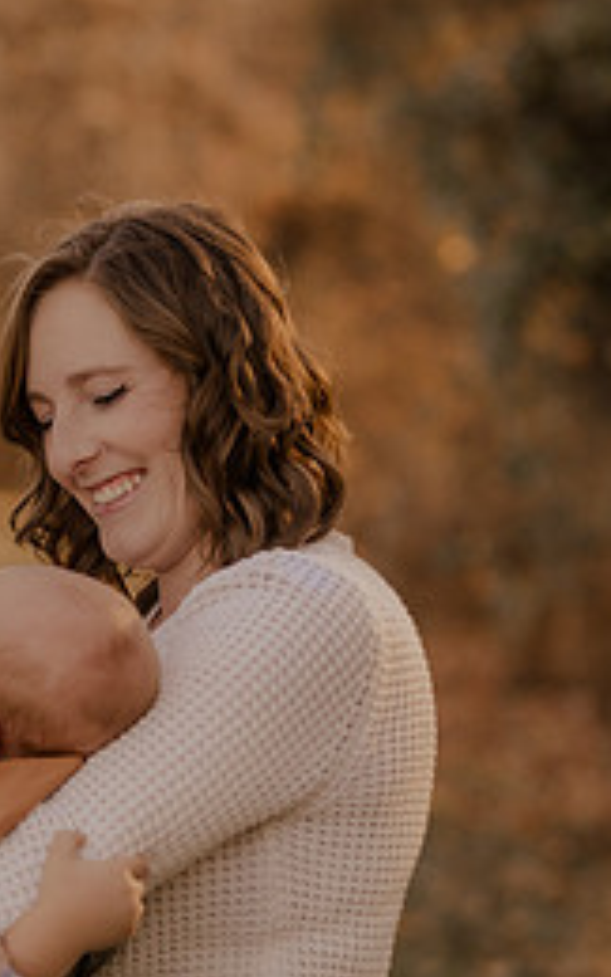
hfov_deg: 6.7
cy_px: 685
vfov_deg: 10.8
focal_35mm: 194
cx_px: -98
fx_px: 5166
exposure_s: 1/400
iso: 200
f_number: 2.8
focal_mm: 85
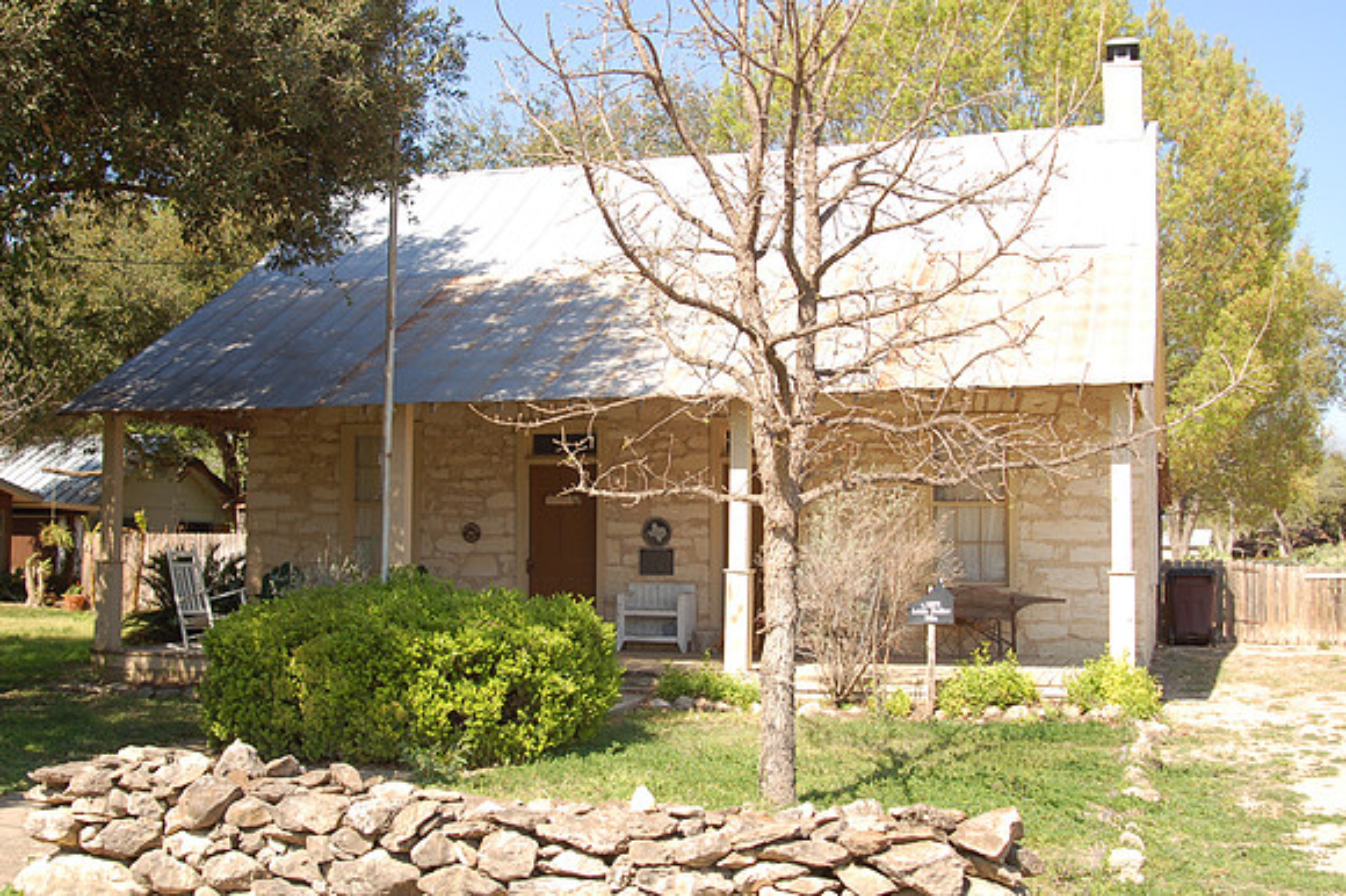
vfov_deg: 31.9
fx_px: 1569
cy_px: 448
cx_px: 673
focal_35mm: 42
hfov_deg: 46.4
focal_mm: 28
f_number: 8
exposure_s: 1/250
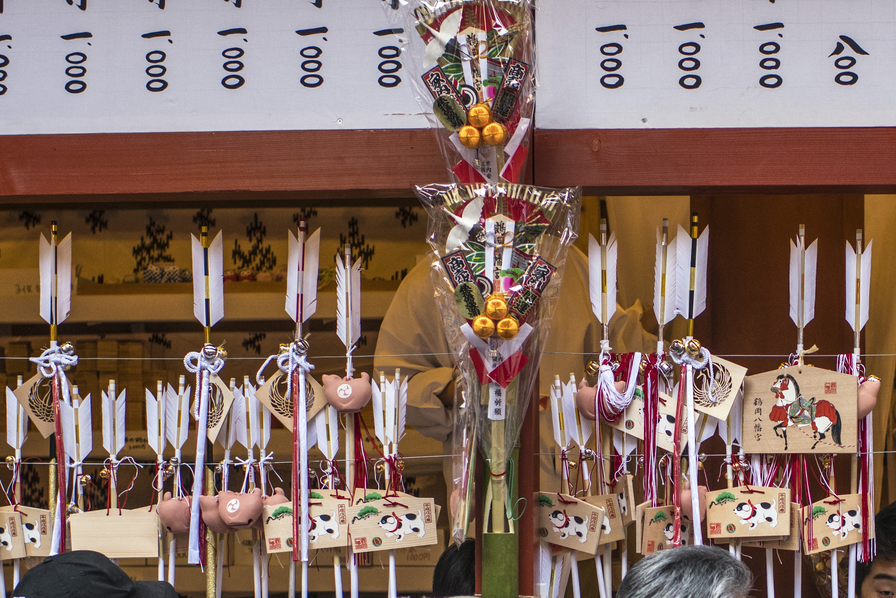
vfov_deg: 15.5
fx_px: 2165
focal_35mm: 87
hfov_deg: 23.1
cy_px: 532
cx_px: 701
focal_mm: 35
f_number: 2.8
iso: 800
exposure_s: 1/500
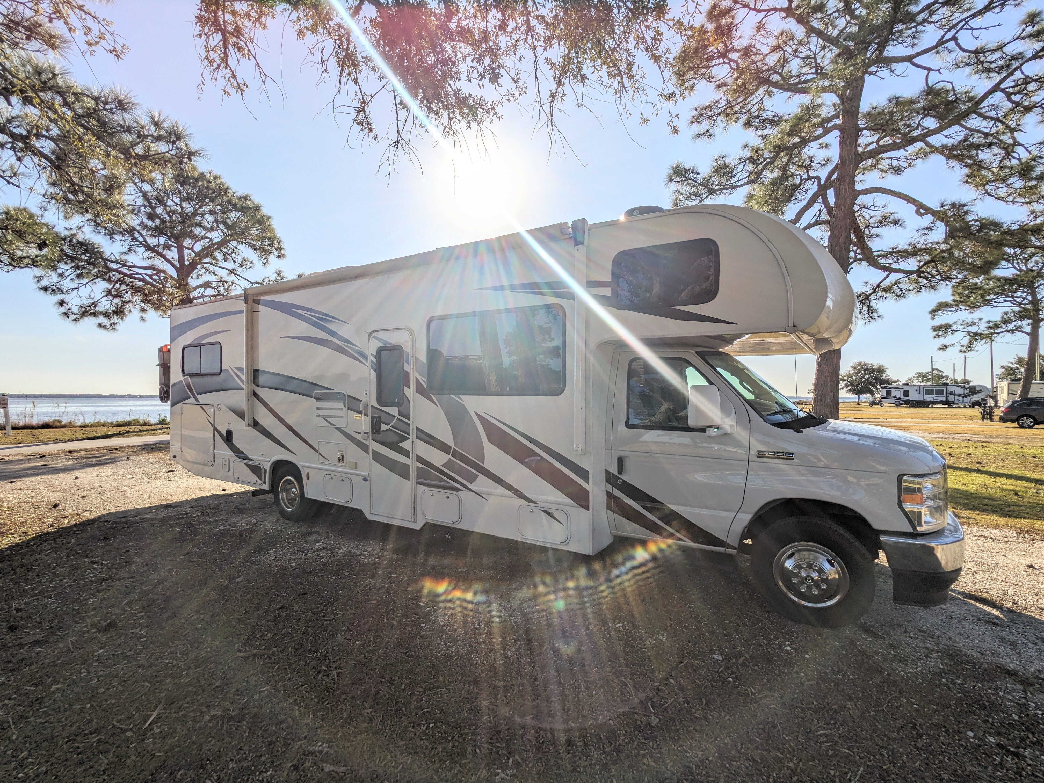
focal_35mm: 16
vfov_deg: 78.1
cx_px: 522
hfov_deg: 94.5
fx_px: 483
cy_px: 392
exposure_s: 1/3236
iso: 32
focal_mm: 2.22
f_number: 2.2
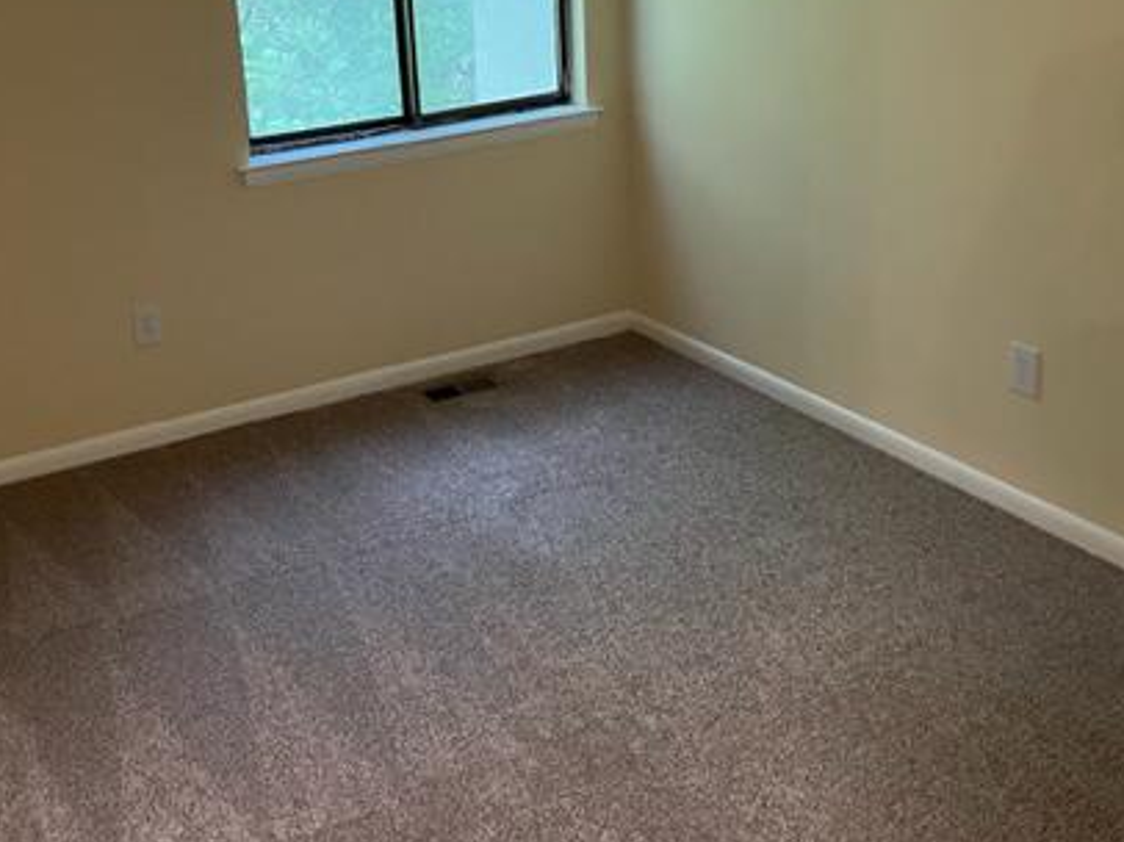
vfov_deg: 34.2
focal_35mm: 41
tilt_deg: -14.2
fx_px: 1331
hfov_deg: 45.4
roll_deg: +4.2
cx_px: 426
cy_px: 186
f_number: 1.6
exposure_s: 1/60
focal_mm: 5.1
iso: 320
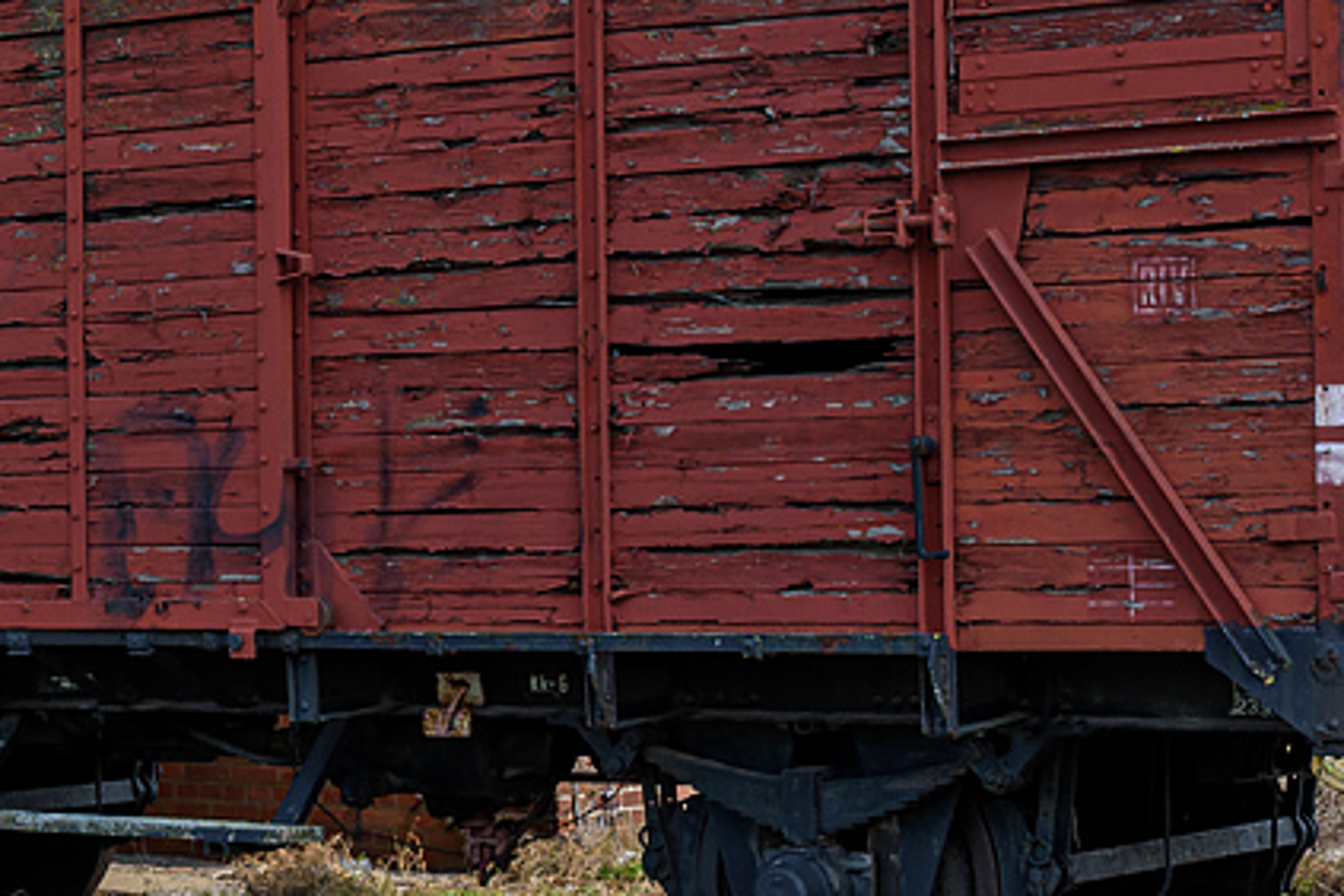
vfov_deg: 12.9
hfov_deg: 18.5
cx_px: -124
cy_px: 572
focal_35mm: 106
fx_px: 3973
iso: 200
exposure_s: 1/320
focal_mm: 25
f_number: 10
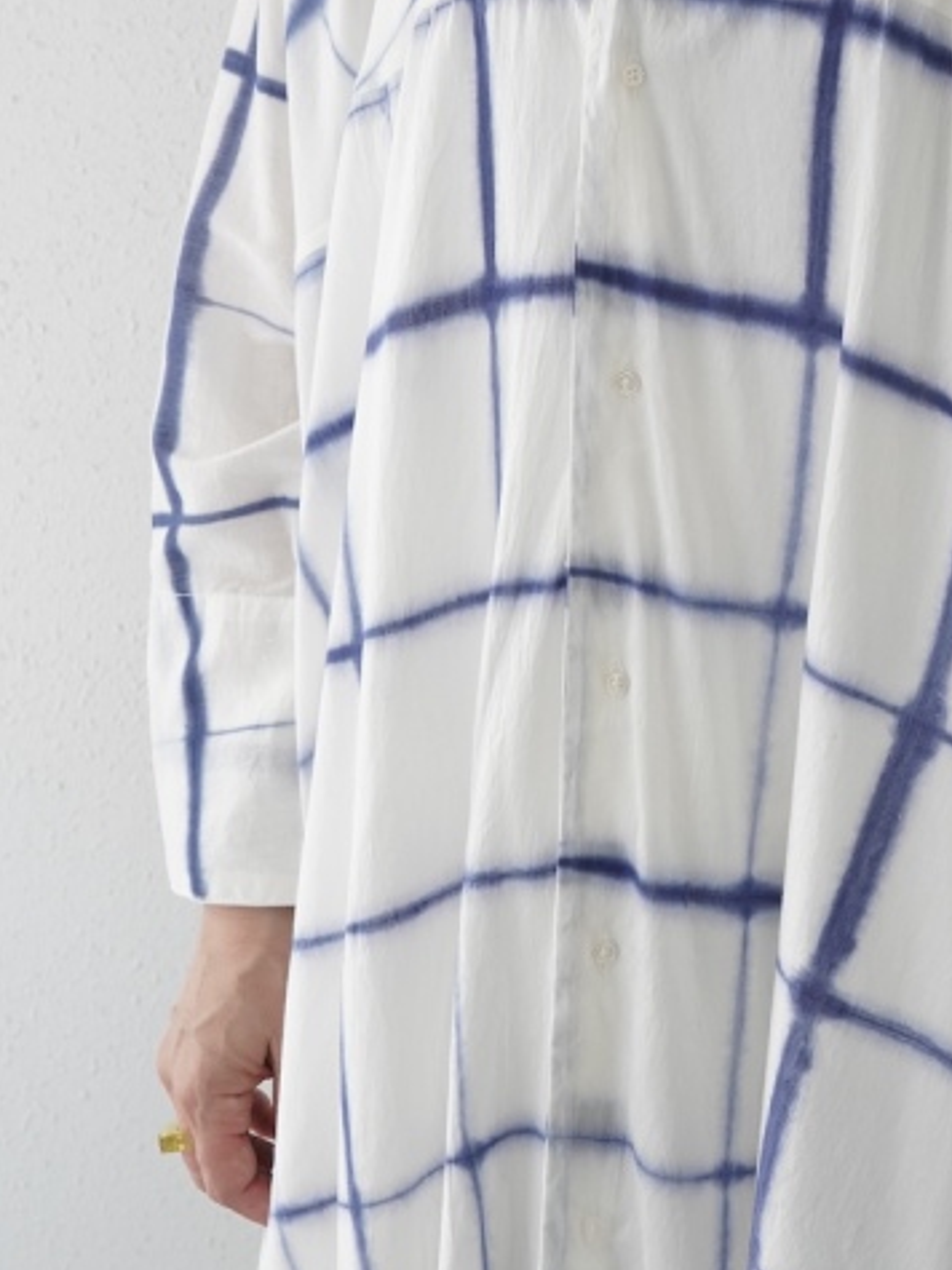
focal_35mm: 72
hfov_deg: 20.1
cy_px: 492
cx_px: 837
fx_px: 2641
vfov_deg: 27.0
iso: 2500
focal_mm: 37
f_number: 9
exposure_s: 1/60
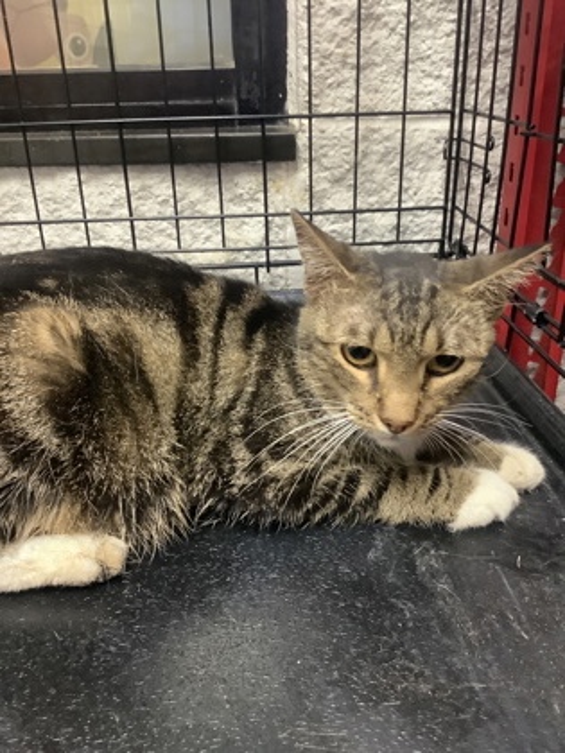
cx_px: 282
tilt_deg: -24.5
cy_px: 376
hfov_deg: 45.4
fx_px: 675
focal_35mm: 31
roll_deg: +0.8
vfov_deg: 58.4
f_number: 2.4
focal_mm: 3.3
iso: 320
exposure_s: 1/40
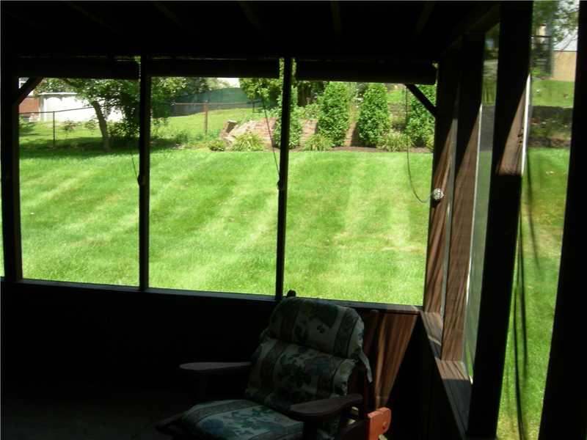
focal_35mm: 36
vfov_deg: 39.7
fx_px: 610
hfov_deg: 51.4
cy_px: 220
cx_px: 294
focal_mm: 7.5
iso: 64
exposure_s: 1/131
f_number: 4.3
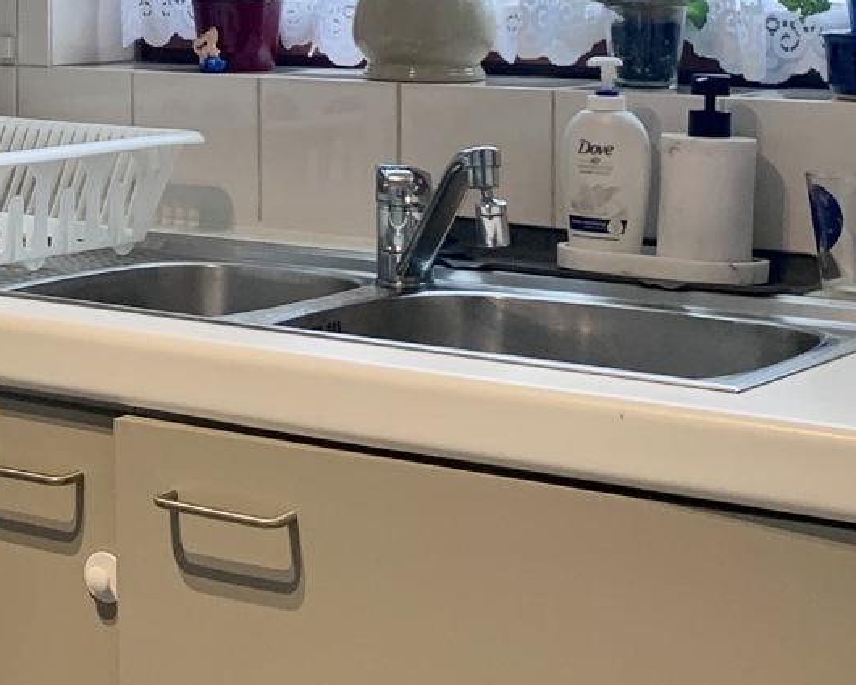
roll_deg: -0.2
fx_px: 2331
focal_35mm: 92
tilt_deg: +0.2
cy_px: -2
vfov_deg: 16.4
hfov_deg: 19.1
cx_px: -279
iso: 100
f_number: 1.8
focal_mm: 4.25
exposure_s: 1/100
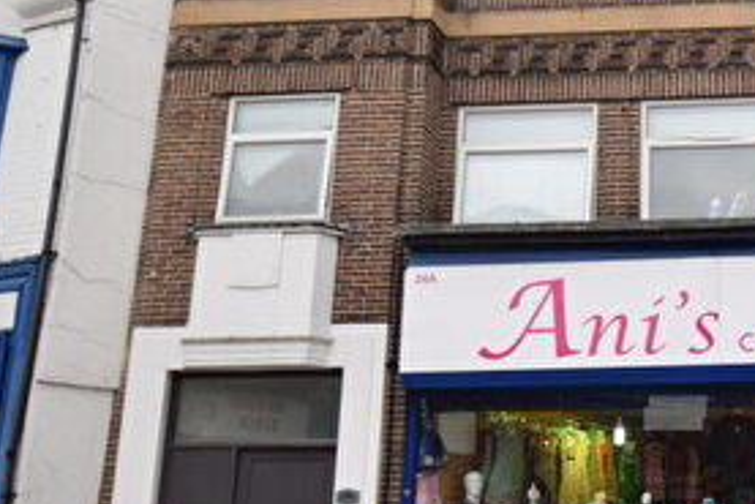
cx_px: 747
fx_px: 1112
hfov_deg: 34.3
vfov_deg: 25.4
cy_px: 176
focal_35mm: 53
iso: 400
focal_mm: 14
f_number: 5.6
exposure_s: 1/125
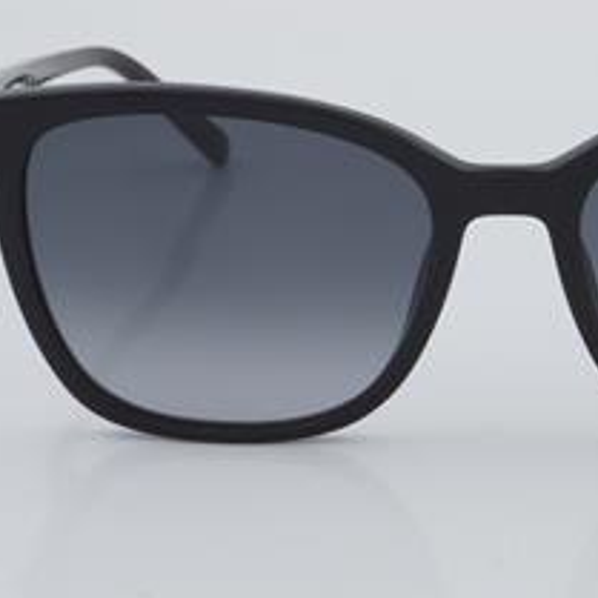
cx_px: 504
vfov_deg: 13.0
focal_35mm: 134
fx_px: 2615
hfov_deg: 13.0
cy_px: 229
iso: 100
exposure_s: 1/4
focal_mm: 55
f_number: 32
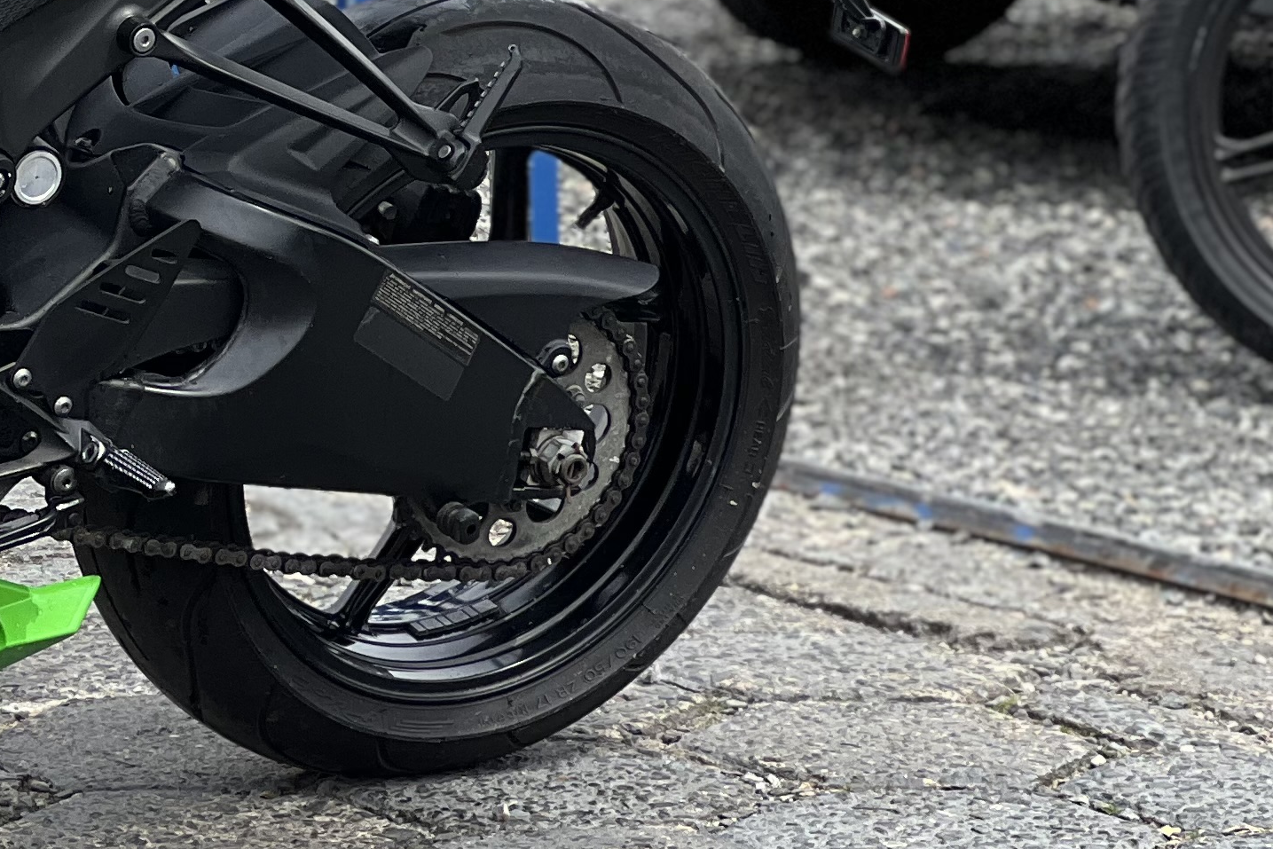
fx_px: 7956
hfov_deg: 9.0
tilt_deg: -7.0
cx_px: -402
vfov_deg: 6.1
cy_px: 65
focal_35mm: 225
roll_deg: +1.5
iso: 32
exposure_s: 1/314
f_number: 2.8
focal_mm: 9
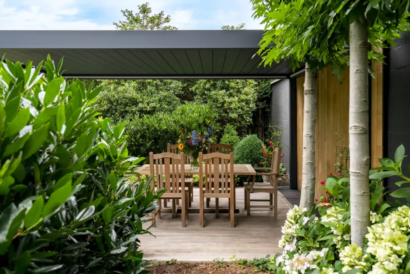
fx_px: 353
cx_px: 205
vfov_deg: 42.3
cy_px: 137
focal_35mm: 31
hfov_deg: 60.3
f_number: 8
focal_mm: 31
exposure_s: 1/80
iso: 250
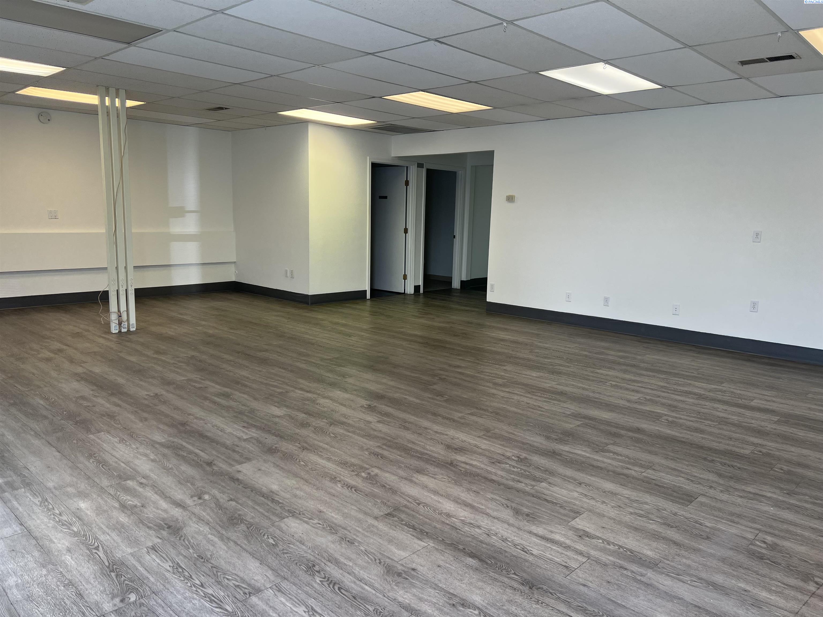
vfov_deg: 53.1
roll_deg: -1.3
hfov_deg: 67.3
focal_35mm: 26
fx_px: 618
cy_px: 308
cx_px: 412
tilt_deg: -8.9
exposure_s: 1/127
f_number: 1.5
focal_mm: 5.7
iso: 40
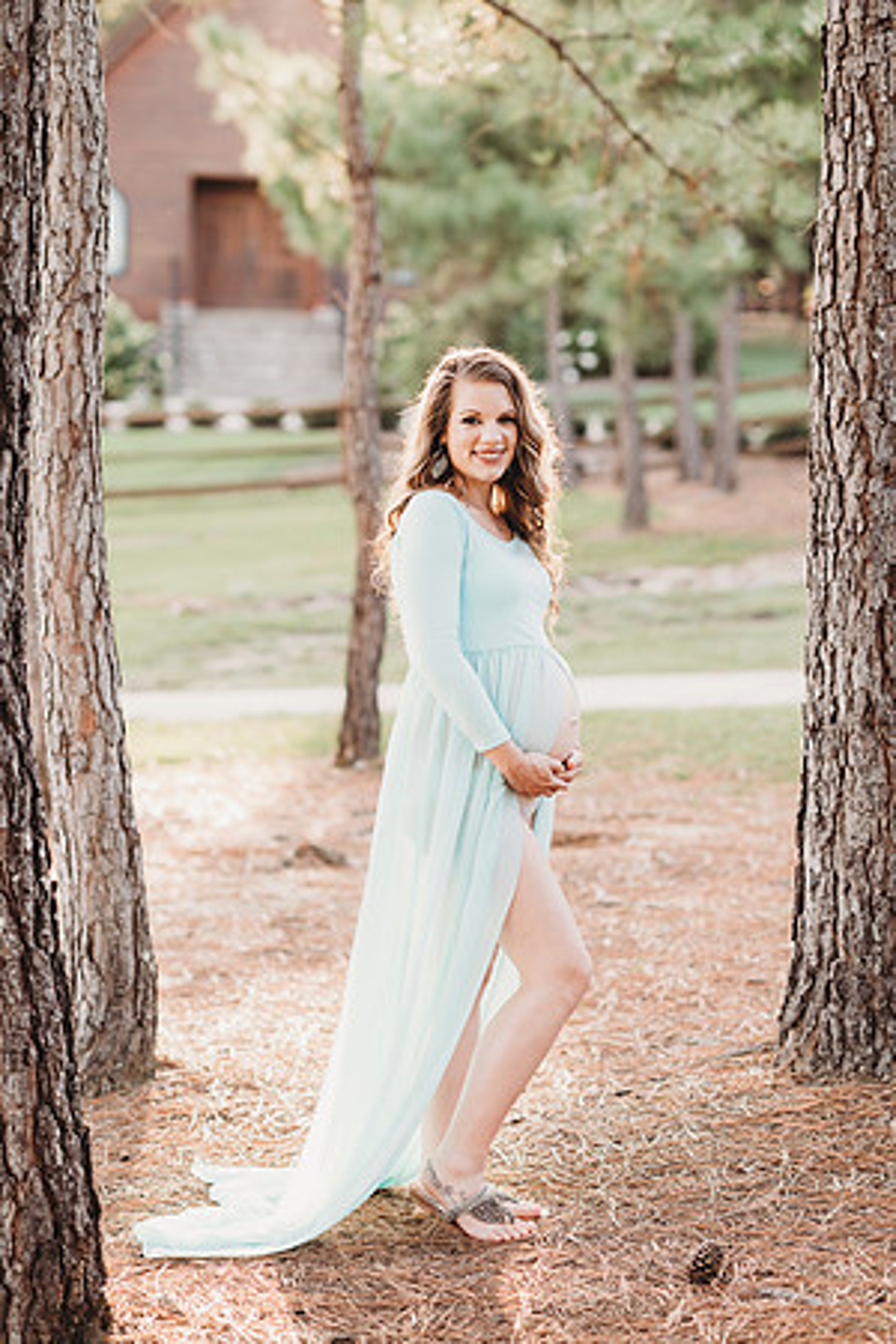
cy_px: 672
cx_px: 448
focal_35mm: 85
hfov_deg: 16.1
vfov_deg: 23.9
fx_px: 3173
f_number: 2.5
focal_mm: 85
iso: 160
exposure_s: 1/200
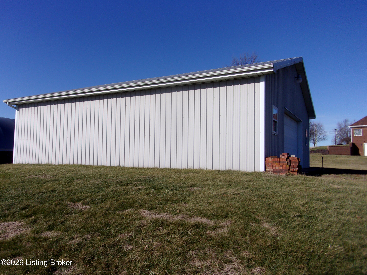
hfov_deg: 63.4
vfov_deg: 49.7
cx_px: 184
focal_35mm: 28
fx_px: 297
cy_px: 138
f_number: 10.8
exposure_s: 1/160
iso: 80
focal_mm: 5.1
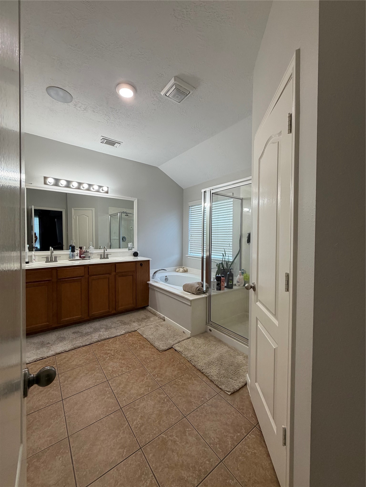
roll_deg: -0.4
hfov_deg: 85.7
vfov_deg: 102.1
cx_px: 183
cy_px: 244
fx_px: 197
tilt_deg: -1.2
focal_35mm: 14
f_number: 2.2
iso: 160
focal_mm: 2.22
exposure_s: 1/120
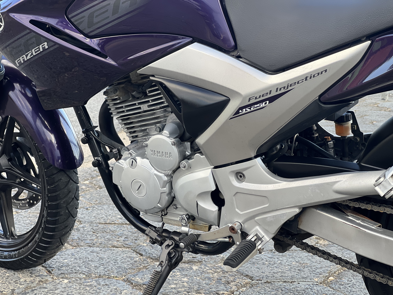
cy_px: 148
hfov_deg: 25.3
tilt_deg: -9.7
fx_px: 874
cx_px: 196
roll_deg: -2.0
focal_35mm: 77
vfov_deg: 19.1
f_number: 2.8
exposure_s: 1/121
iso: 80
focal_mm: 9
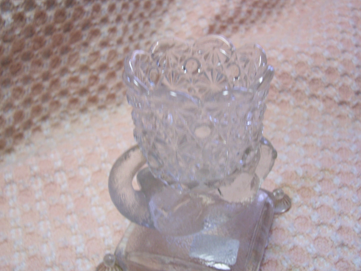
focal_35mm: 39
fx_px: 407
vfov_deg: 36.8
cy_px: 133
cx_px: 190
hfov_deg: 47.8
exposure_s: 1/30
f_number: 2.8
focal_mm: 5.6
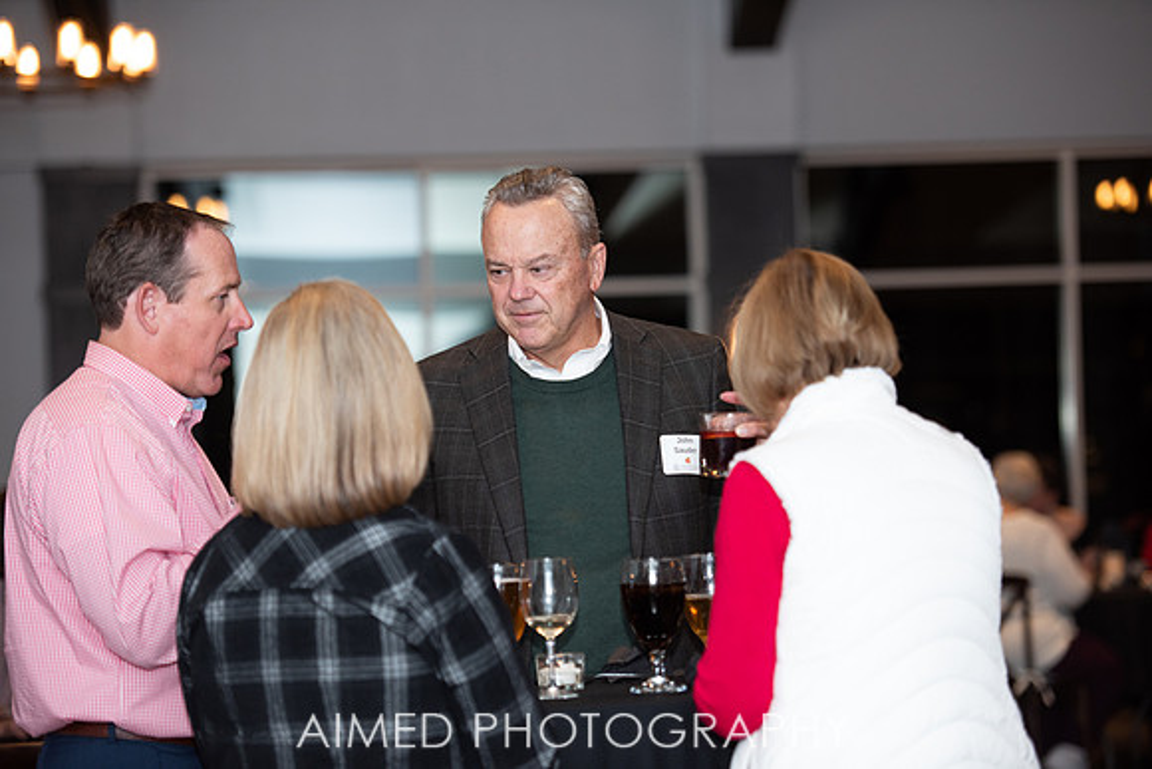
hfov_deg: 17.6
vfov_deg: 11.8
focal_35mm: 116
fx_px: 3713
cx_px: 576
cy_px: 384
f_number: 2.8
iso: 640
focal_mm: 116
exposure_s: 1/200
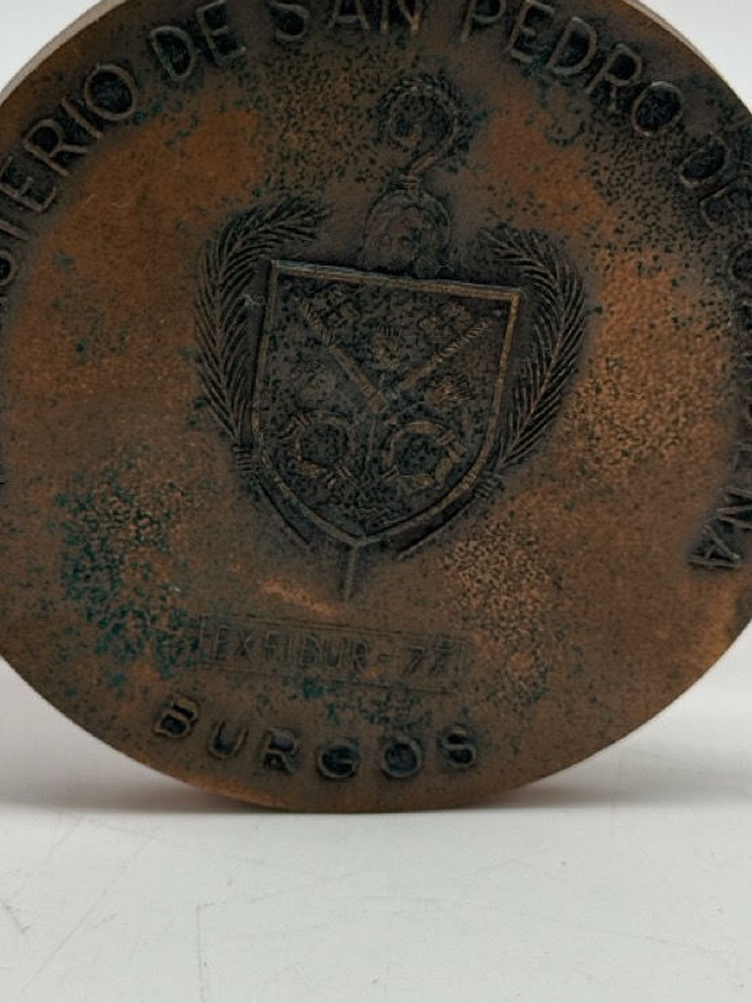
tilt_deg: -20.0
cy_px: 336
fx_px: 2404
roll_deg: +0.2
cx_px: 347
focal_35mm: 83
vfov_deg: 23.5
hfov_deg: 17.8
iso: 64
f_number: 1.78
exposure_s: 1/461
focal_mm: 6.76
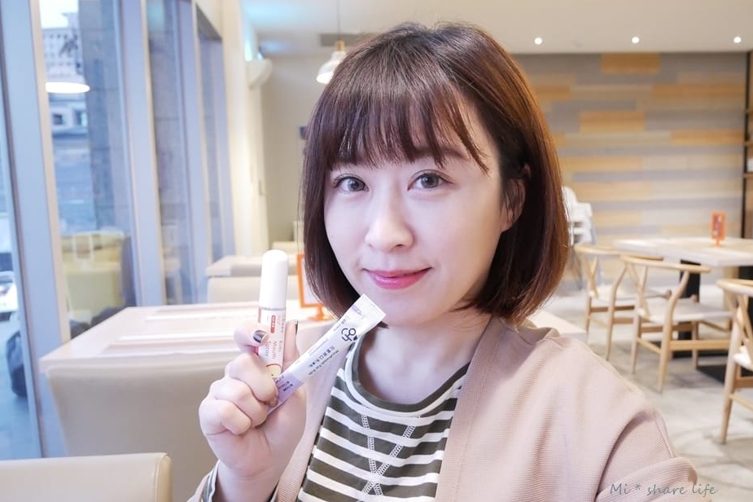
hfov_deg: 67.4
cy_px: 261
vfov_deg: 47.9
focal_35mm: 27
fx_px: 565
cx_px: 366
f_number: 3.5
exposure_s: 1/60
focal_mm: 12
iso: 3200
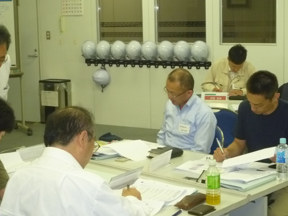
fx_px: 616
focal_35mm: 74
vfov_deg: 19.9
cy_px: 93
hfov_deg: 26.3
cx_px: 148
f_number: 4
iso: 320
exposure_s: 1/40
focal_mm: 8.9
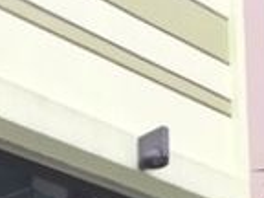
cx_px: 19
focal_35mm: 134
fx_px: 1022
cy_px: 418
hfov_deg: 14.5
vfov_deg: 10.1
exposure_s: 1/60
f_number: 2.2
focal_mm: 4.15
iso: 32
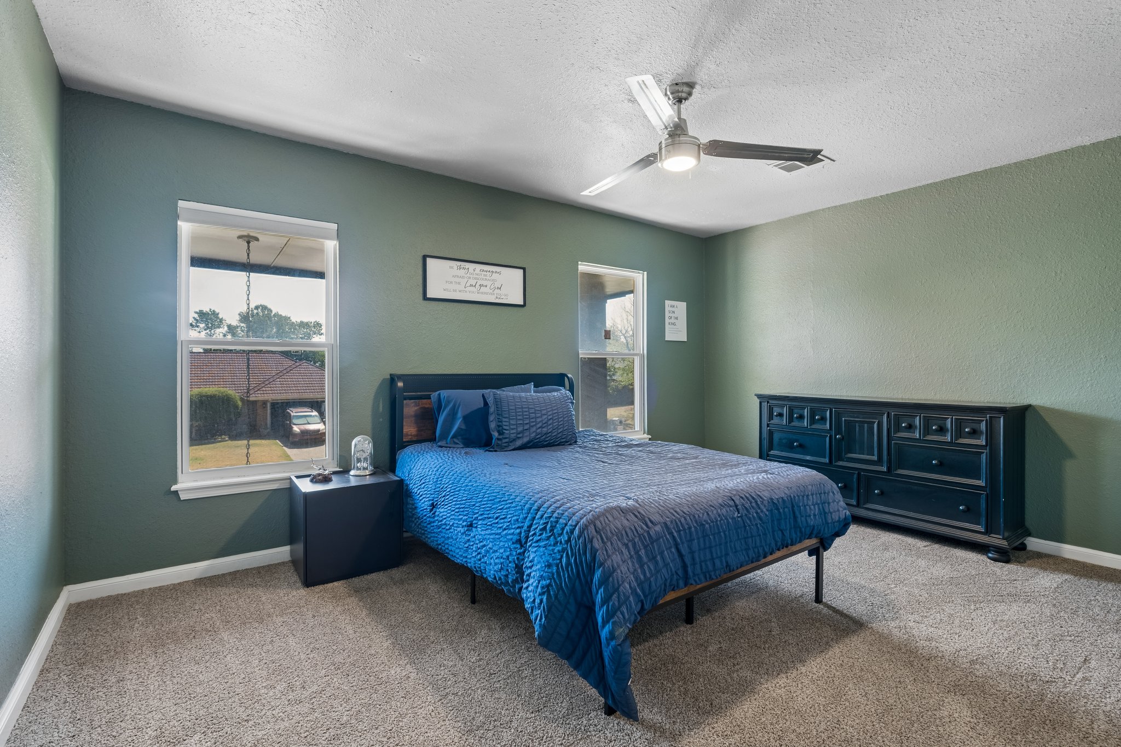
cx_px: 560
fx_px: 498
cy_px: 374
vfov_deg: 73.7
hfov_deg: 96.7
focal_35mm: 16
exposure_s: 1/6
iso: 200
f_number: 8
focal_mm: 16
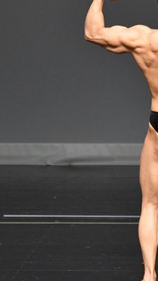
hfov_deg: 1.8
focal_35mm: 689
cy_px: 129
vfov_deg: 3.1
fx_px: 5126
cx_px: 182
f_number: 5.6
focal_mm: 210
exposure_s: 1/400
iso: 2500
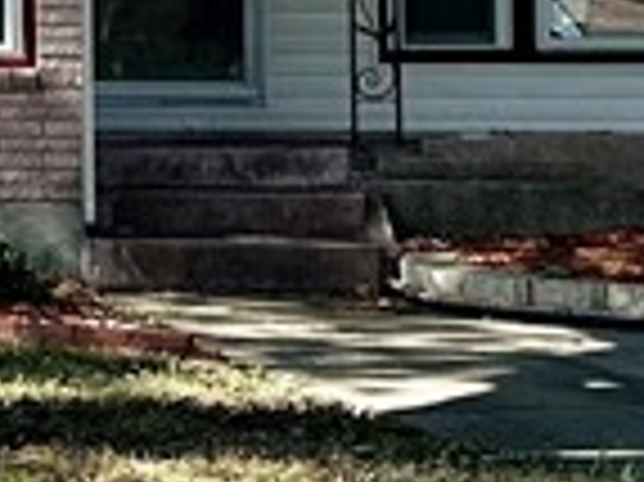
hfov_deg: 10.9
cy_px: -117
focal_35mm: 172
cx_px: -428
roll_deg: -0.3
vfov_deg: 8.5
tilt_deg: +1.8
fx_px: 3197
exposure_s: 1/2882
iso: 80
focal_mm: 6.86
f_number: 1.78
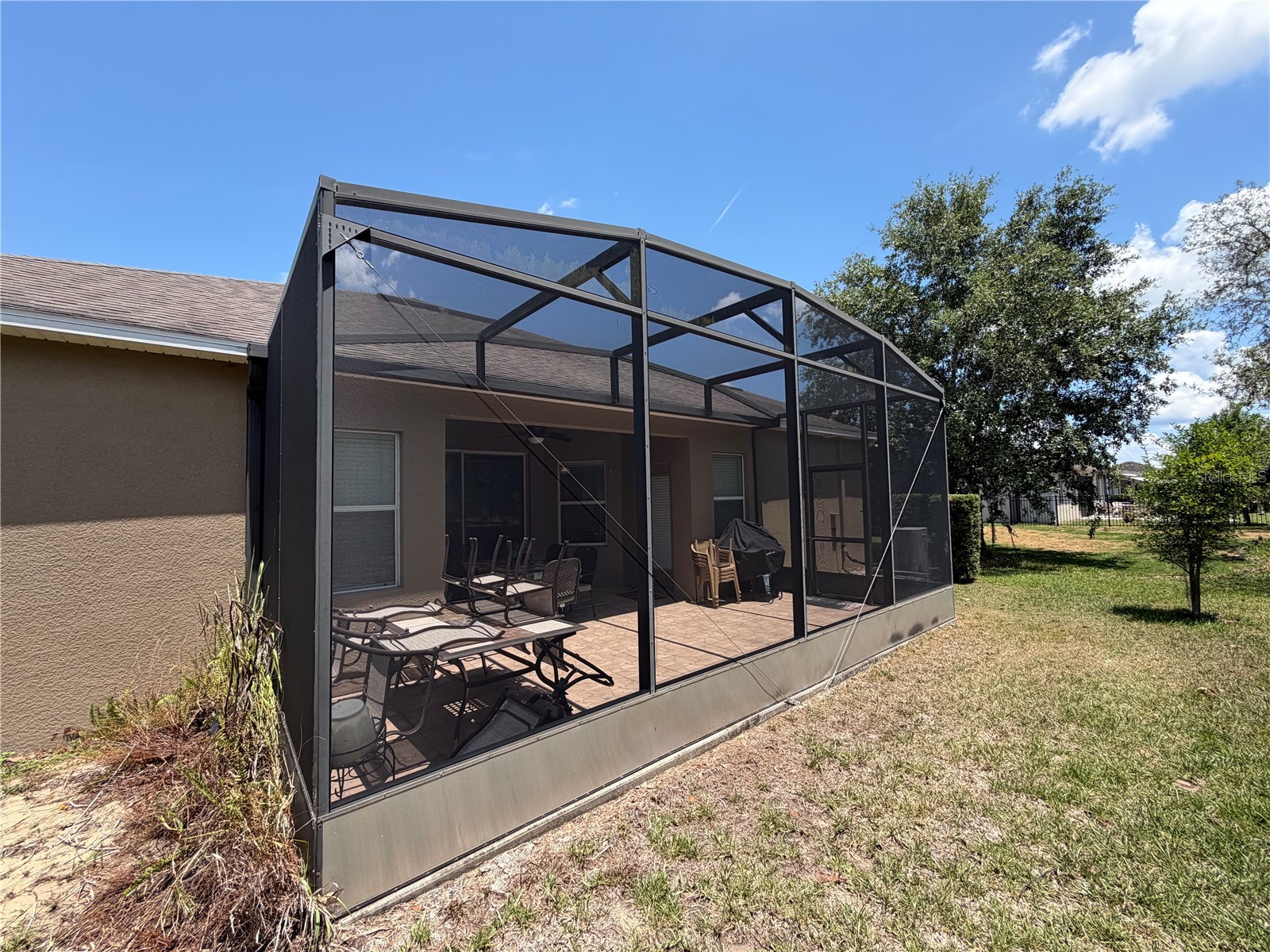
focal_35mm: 14
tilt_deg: +2.5
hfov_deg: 102.1
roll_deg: +1.5
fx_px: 514
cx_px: 635
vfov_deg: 85.7
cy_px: 476
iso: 40
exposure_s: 1/770
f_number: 2.2
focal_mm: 2.22
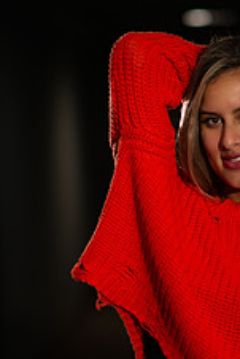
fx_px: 1687
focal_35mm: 169
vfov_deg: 12.1
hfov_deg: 8.1
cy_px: 302
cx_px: 232
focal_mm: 85
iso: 200
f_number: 1.8
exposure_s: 1/200
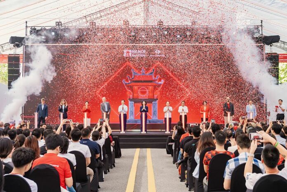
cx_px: 144
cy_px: 96
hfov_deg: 36.2
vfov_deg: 24.6
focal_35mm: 55
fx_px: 438
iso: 1600
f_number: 5.6
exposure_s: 1/250
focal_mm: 55
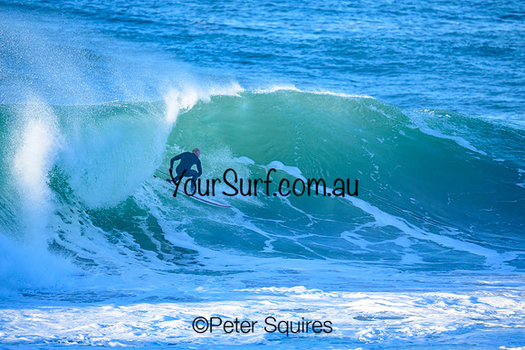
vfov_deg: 1.7
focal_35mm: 800
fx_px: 11669
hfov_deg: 2.6
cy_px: 175
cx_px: 262
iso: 1600
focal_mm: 800
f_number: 8
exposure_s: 1/2000
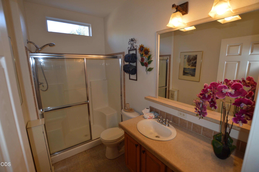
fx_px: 108
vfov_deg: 77.2
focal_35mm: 15
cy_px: 86
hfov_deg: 100.4
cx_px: 130
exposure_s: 1/125
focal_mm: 10
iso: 400
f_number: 4
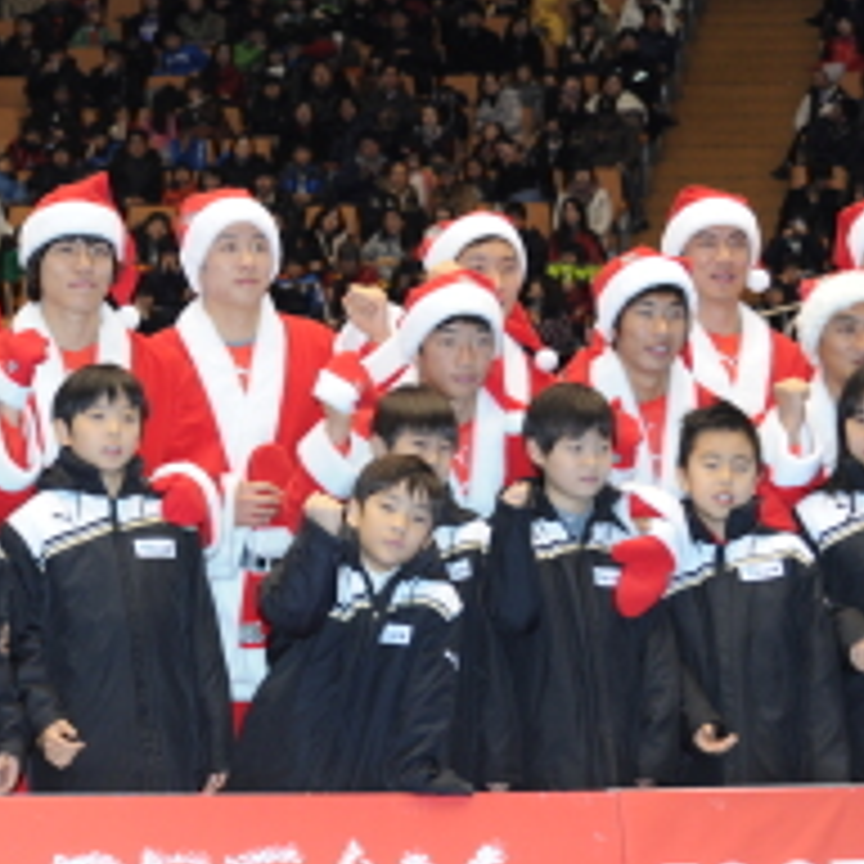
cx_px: -189
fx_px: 4377
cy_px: 482
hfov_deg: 11.1
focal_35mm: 155
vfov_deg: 11.3
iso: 1600
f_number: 5
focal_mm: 70
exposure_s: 1/125
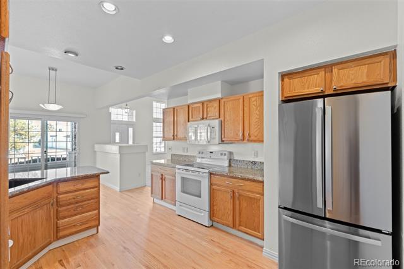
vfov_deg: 73.7
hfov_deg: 96.8
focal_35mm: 16
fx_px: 179
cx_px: 202
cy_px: 134
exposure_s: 1/10
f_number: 9
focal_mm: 16
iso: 640
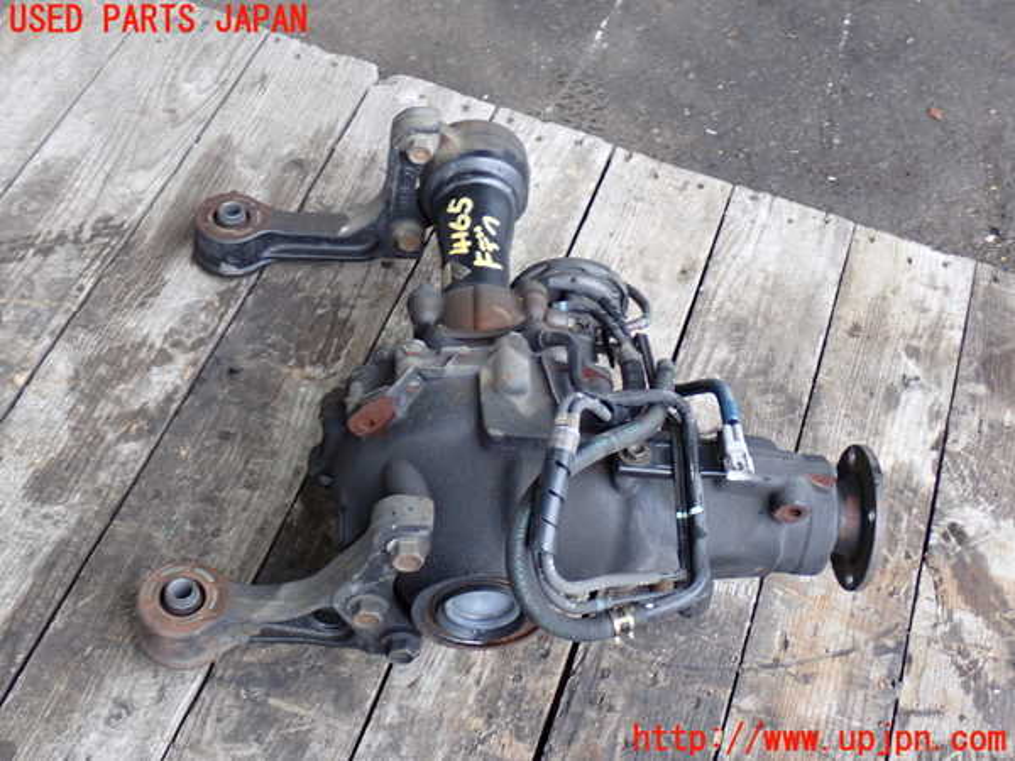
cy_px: 380
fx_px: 1583
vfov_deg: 27.0
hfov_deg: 35.5
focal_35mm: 54
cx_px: 508
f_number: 3.3
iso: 250
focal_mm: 9.65
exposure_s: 1/50
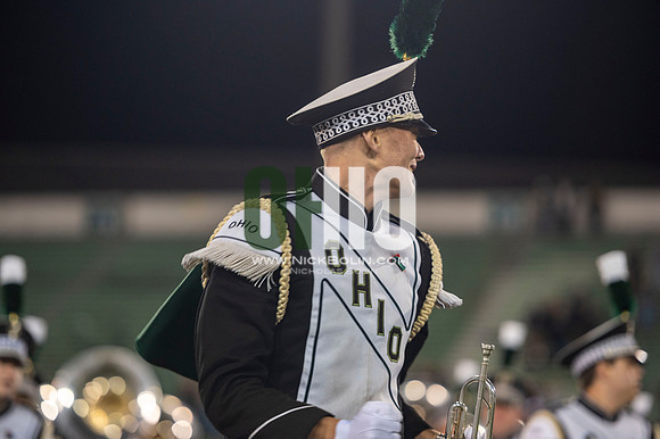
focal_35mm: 165
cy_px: 220
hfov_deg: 12.5
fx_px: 3023
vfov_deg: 8.3
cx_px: 330
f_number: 2.8
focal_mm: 165
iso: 1000
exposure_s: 1/500
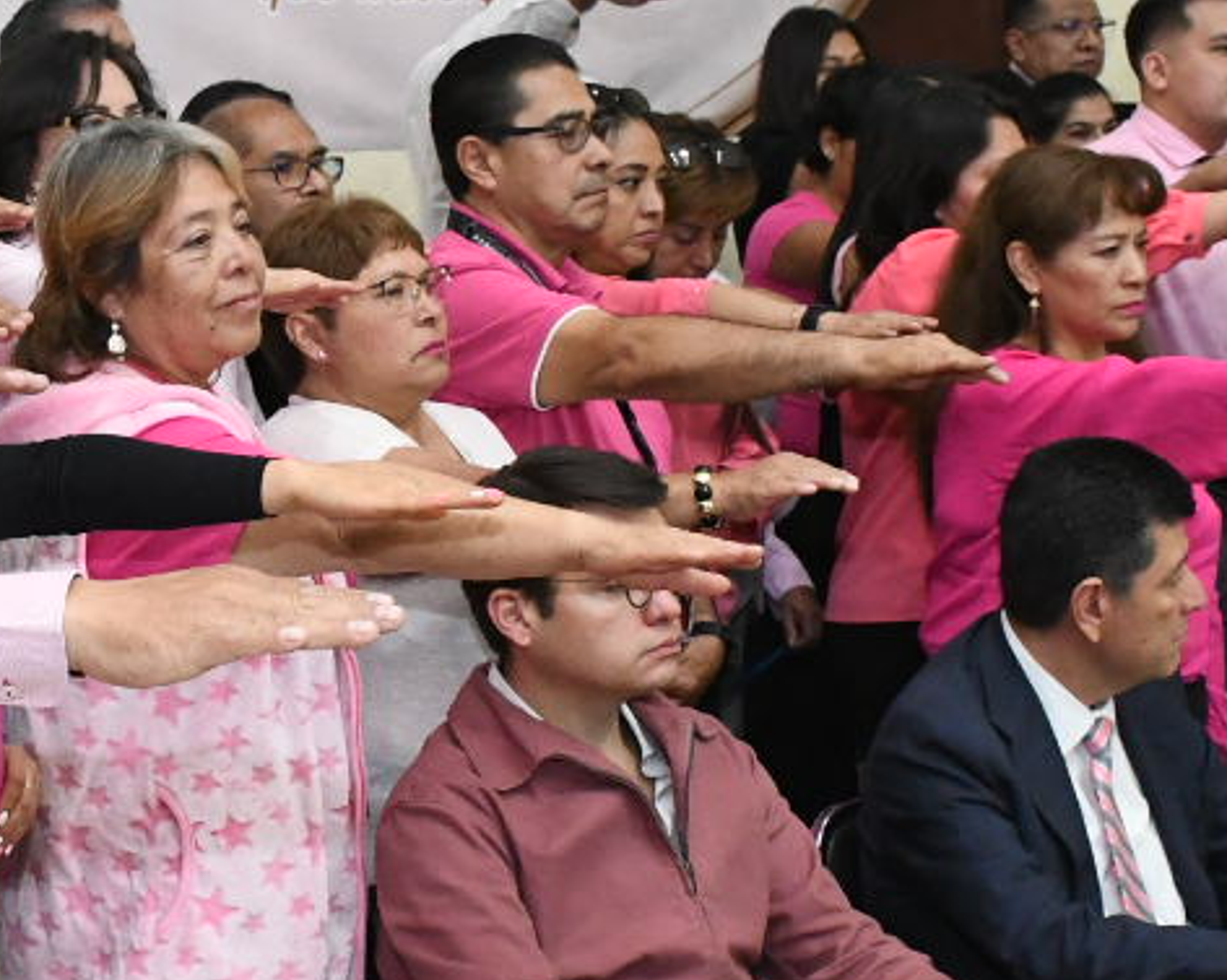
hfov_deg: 21.8
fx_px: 3157
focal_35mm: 87
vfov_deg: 17.6
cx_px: 299
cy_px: 569
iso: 4000
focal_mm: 18
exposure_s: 1/125
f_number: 5.6
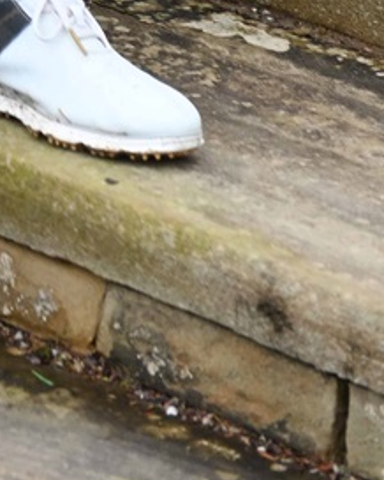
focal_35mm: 293
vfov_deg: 6.3
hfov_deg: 5.2
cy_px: -604
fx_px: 4158
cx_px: -378
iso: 500
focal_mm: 62
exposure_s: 1/125
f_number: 4.5
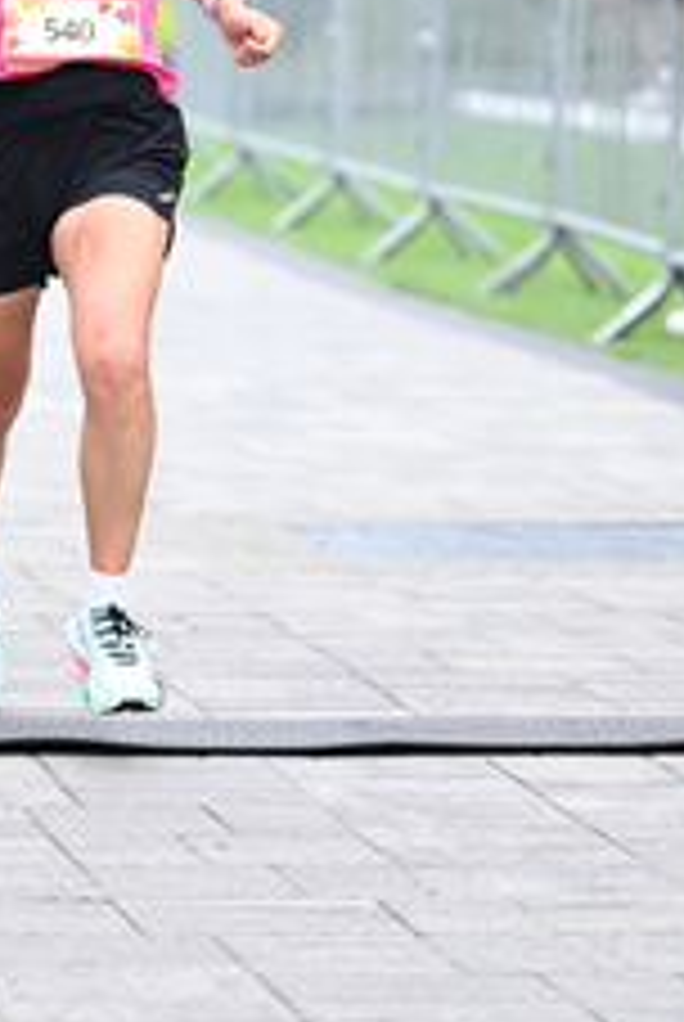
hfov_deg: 5.4
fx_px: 7216
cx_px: 124
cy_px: 158
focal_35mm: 254
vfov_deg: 8.1
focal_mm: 105
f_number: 2.8
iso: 1250
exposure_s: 1/1250
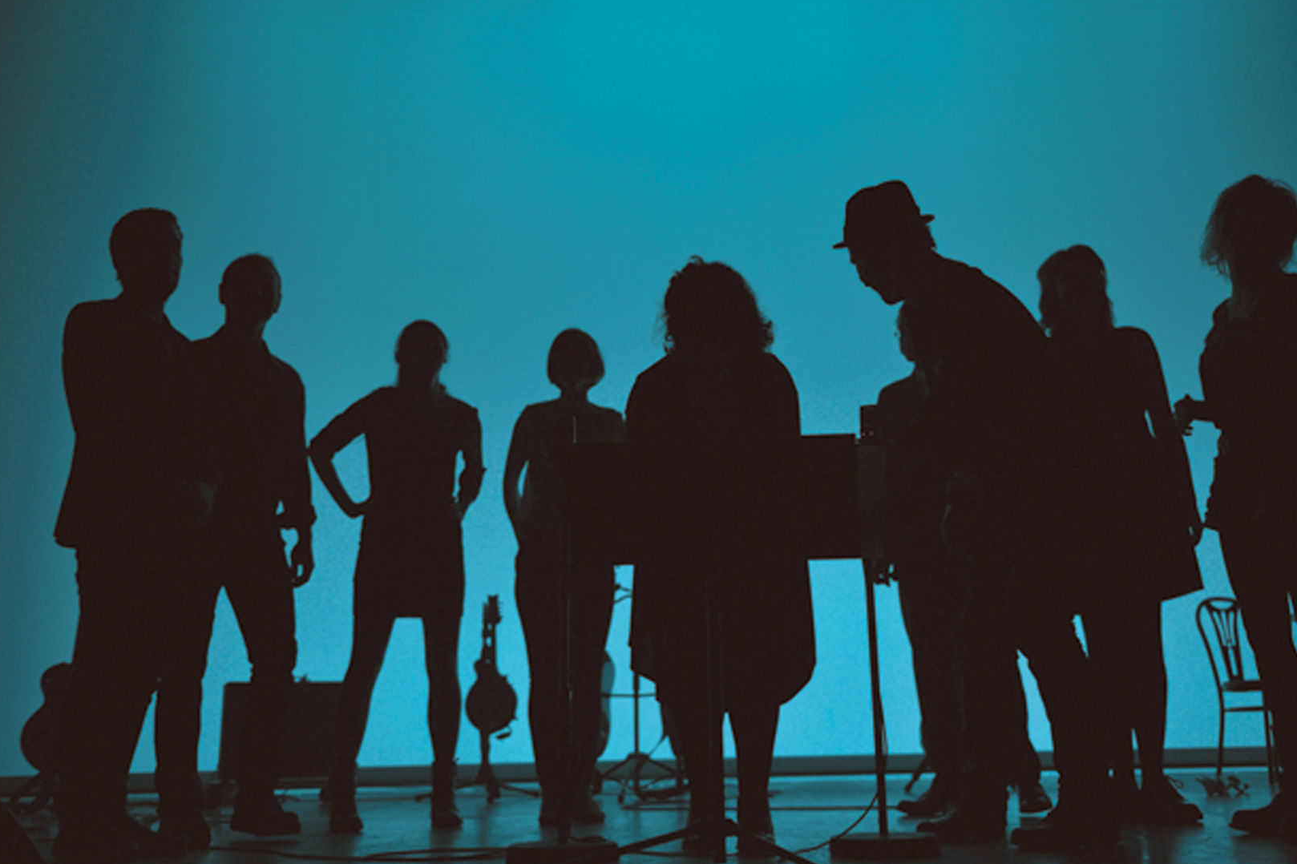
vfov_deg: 35.0
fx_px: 1369
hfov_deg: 50.6
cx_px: 733
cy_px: 395
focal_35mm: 38
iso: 2500
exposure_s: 1/200
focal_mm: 32
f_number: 3.2
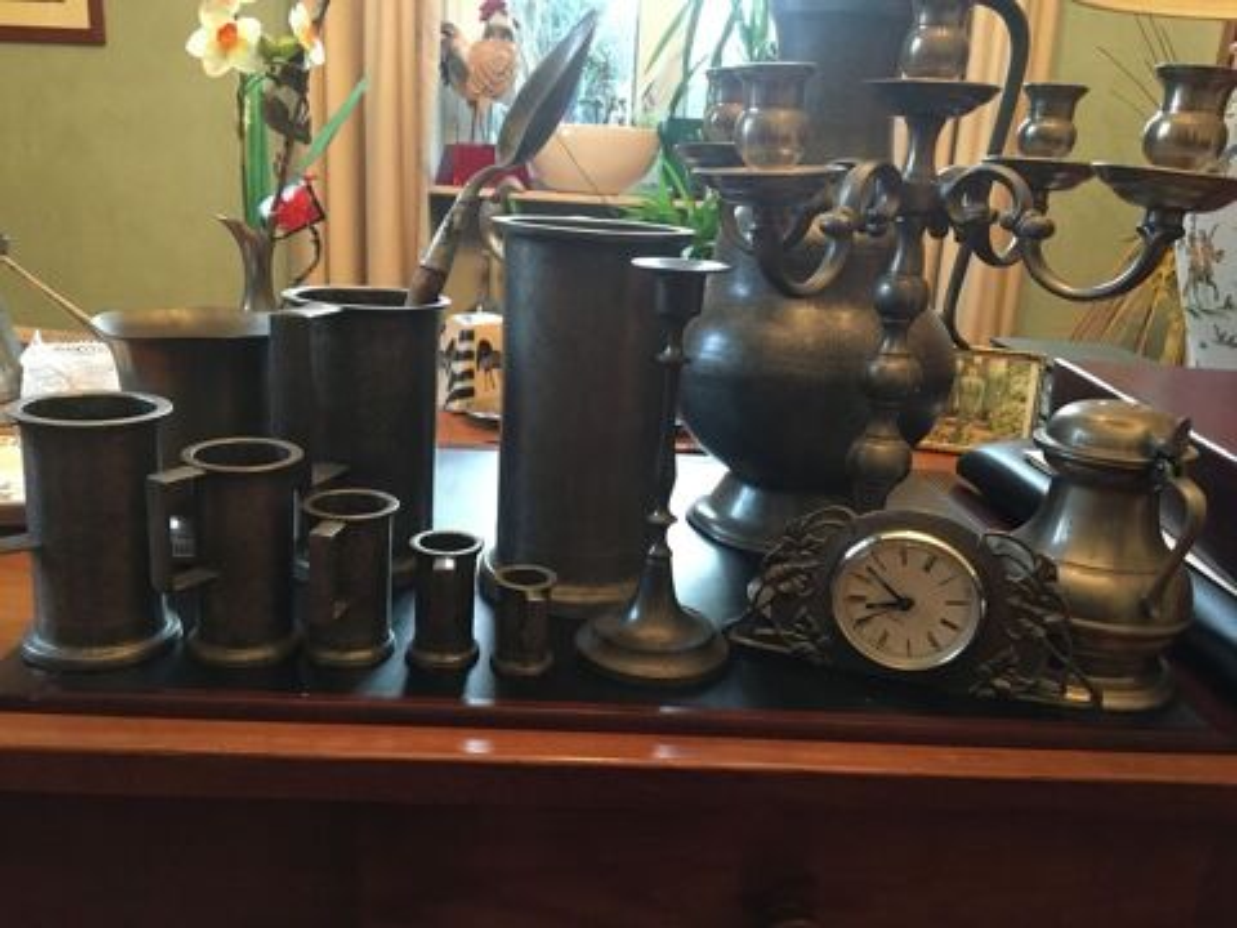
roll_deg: -4.5
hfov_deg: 61.7
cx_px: 618
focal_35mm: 29
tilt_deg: -15.3
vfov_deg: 48.2
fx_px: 1036
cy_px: 464
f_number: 2.2
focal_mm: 4.15
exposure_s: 1/17
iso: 320
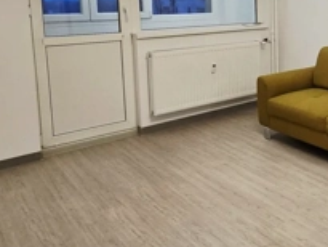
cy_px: 42
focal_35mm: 38
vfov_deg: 36.2
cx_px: 339
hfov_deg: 41.5
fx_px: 360
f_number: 2.2
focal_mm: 2.2
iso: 125
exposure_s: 1/50.3
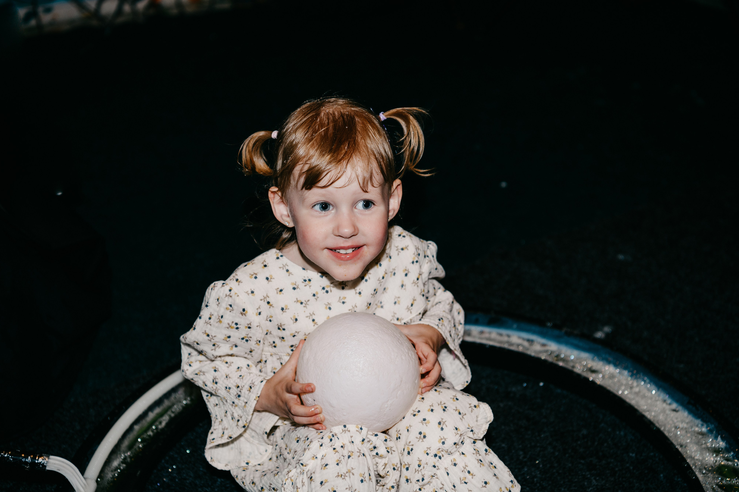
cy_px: 244
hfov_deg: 37.5
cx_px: 363
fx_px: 1088
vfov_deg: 25.5
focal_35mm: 53
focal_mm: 52
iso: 100
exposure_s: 1/160
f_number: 3.5
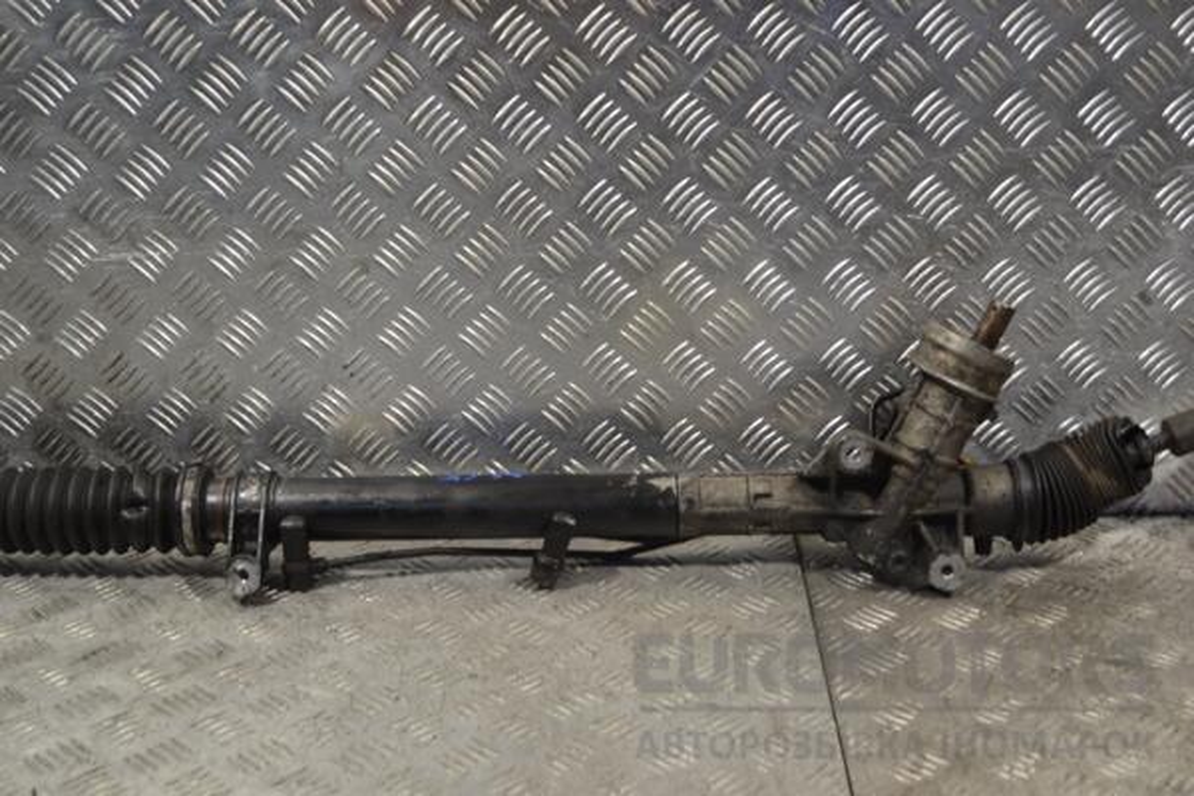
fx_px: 1592
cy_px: 398
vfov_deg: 28.1
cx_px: 597
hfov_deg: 41.1
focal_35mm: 48
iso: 140
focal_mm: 32
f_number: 4.8
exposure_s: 1/30
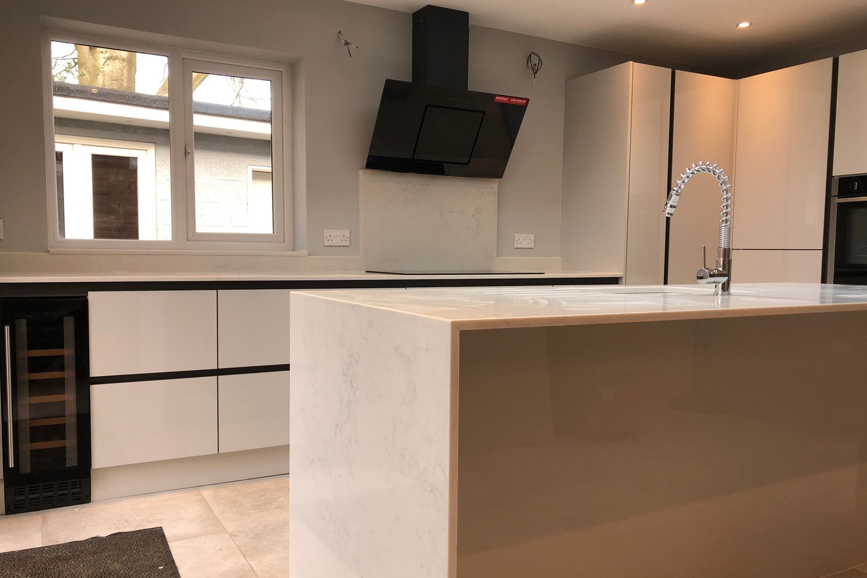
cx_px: 430
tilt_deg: -5.3
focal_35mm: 30
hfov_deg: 61.9
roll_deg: +0.2
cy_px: 313
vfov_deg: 43.6
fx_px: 722
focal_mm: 3.99
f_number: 1.8
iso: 25
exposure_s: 1/50
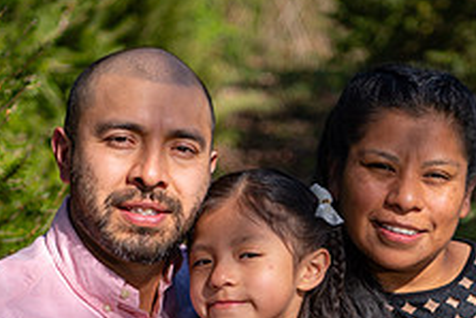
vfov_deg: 8.5
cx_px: 318
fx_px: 2130
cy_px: 331
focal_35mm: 161
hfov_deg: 12.7
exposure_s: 1/4000
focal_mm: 62
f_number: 2.8
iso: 200
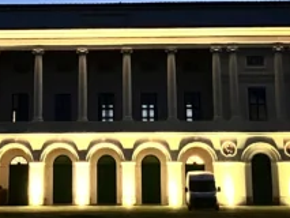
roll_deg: +0.6
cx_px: 109
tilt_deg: +14.0
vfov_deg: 14.5
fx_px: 847
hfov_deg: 19.4
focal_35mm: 101
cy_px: 15
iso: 640
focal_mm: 3.99
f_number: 1.8
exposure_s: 1/27
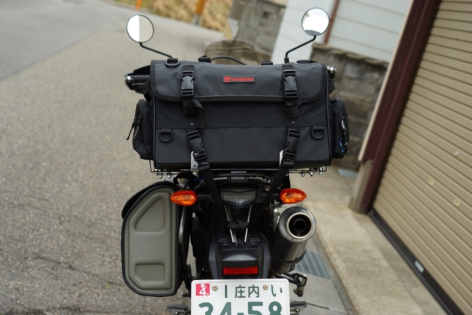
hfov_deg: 36.2
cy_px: 158
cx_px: 236
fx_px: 721
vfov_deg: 24.6
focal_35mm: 55
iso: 100
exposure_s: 1/90
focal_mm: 55
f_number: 4.5
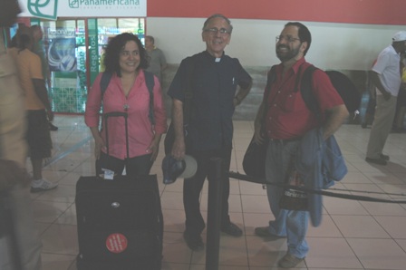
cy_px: 135
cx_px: 203
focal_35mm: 27
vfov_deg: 47.9
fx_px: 304
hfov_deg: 67.4
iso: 200
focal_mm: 18
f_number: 3.5
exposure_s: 1/8
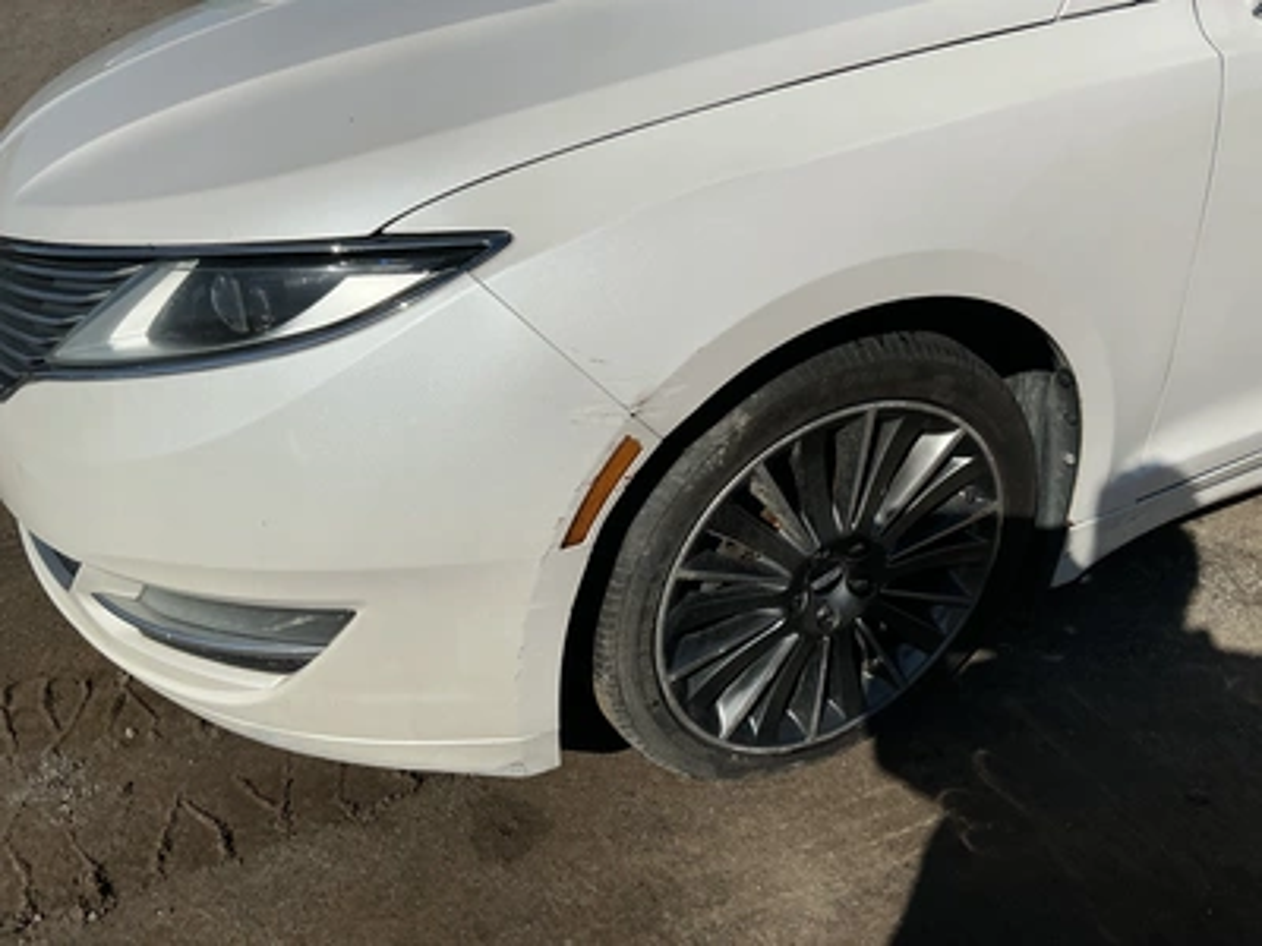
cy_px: 473
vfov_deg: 49.7
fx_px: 1021
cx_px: 631
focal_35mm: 28
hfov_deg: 63.4
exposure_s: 1/6536
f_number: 1.8
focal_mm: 3
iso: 25
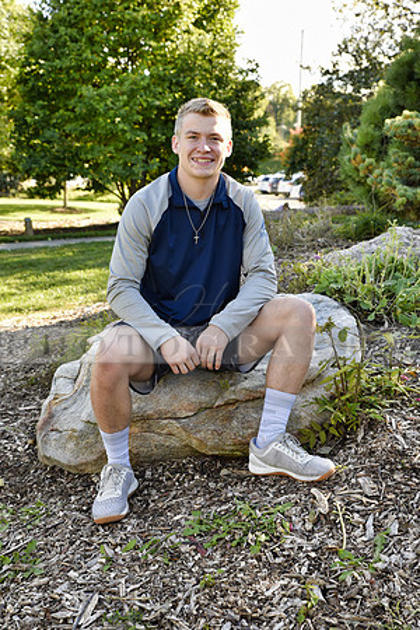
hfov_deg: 26.0
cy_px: 315
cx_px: 210
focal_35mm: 52
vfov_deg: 38.2
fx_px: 910
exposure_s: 1/125
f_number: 5.6
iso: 200
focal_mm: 52
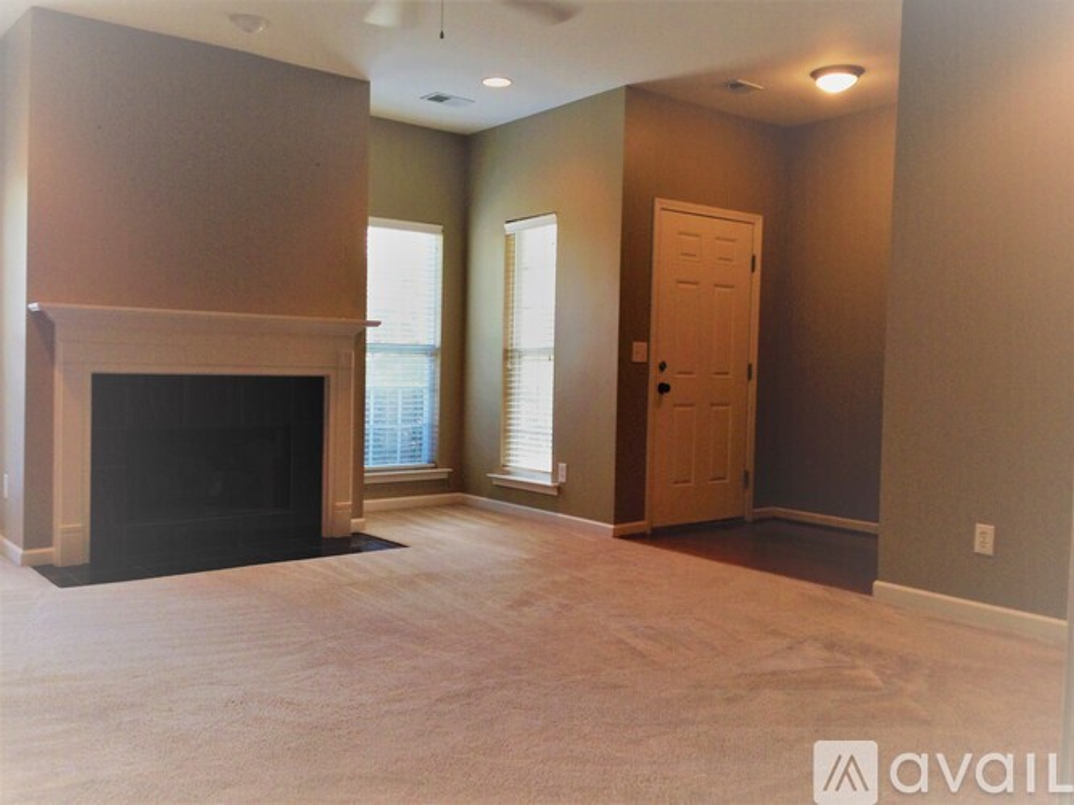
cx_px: 537
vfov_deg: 42.9
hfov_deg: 55.4
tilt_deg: +0.2
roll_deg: -0.8
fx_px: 1024
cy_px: 402
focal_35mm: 33
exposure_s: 1/60
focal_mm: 4.12
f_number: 2.4
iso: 64
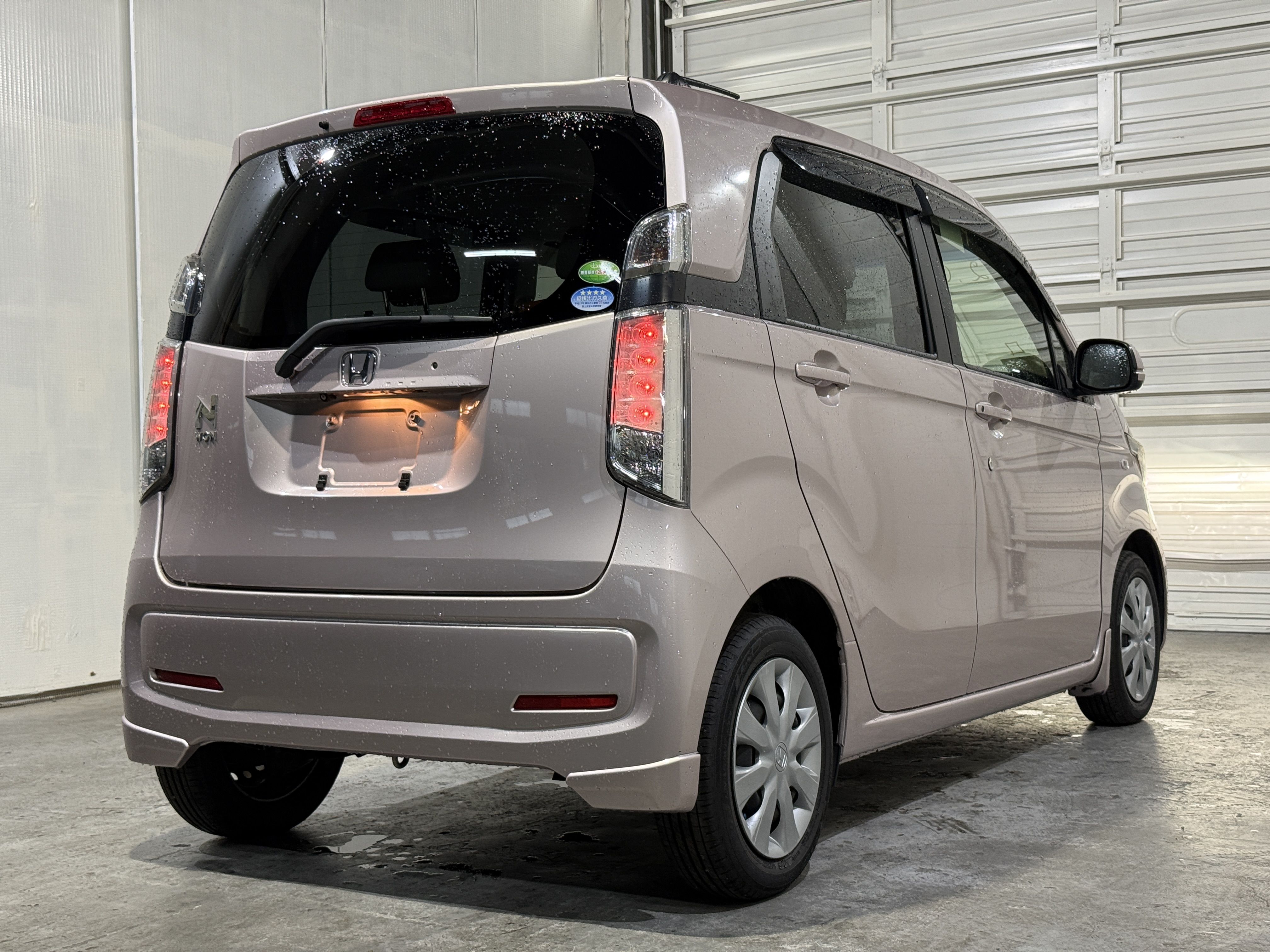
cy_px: 476
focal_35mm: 48
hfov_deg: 39.7
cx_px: 635
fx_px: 1761
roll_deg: +0.7
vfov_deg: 30.3
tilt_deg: -0.2
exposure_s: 1/60
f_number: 1.78
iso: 160
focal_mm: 6.76
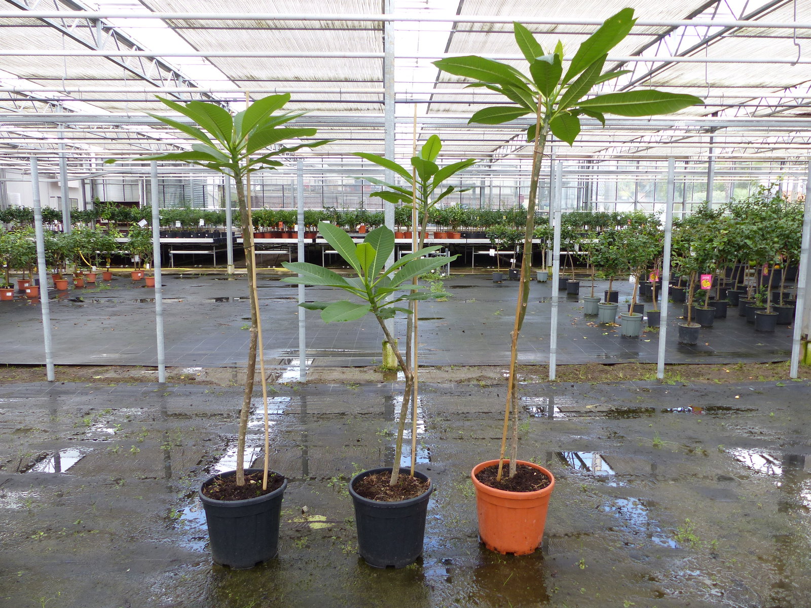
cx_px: 406
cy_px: 304
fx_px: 586
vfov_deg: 54.9
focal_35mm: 25
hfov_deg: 69.4
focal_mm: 4.5
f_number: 2.8
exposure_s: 1/100
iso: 100
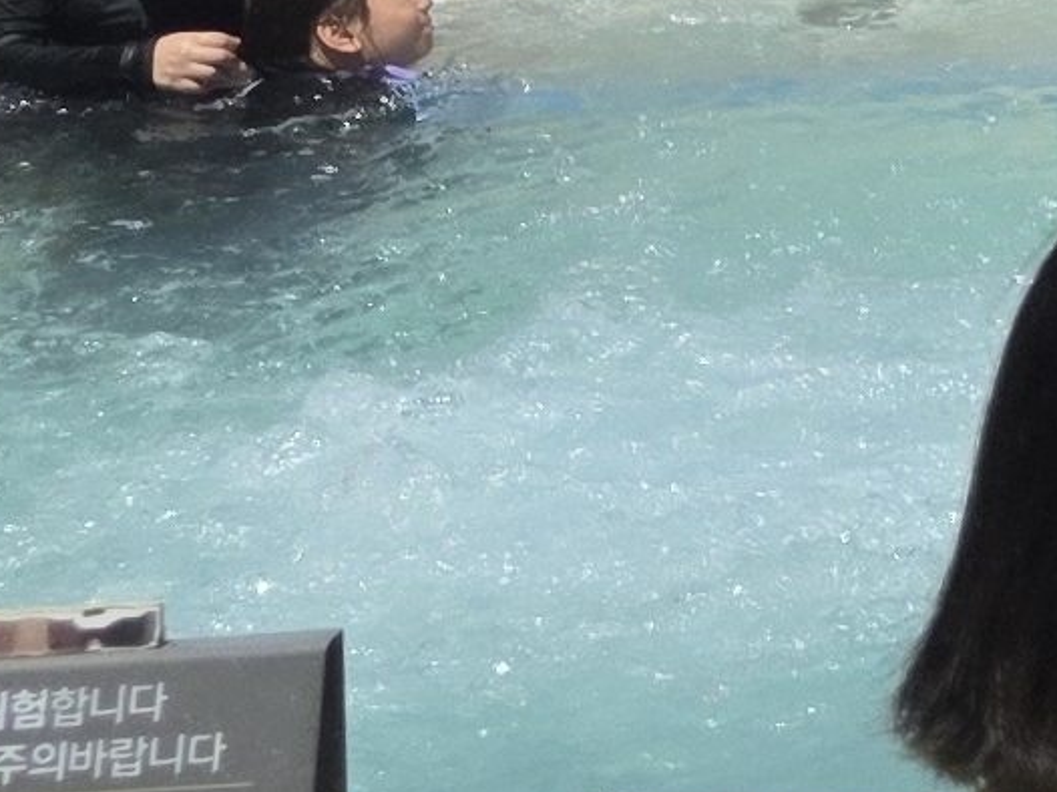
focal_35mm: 175
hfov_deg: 8.6
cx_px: 3541
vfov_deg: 7.6
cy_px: -1441
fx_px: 5341
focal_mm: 6.3
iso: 64
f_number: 1.7
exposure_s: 1/7944
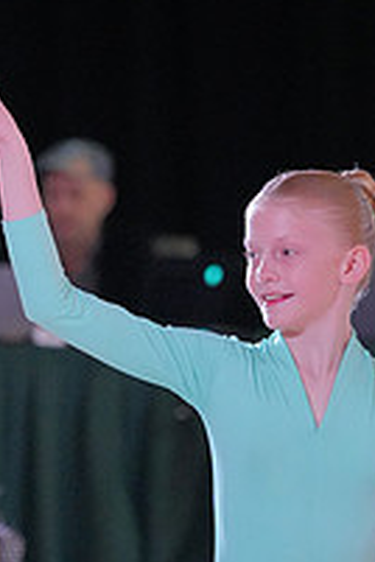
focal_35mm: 431
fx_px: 6734
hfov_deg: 3.2
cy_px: 679
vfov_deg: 4.8
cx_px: 220
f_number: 3.5
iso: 5000
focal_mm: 149
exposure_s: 1/500
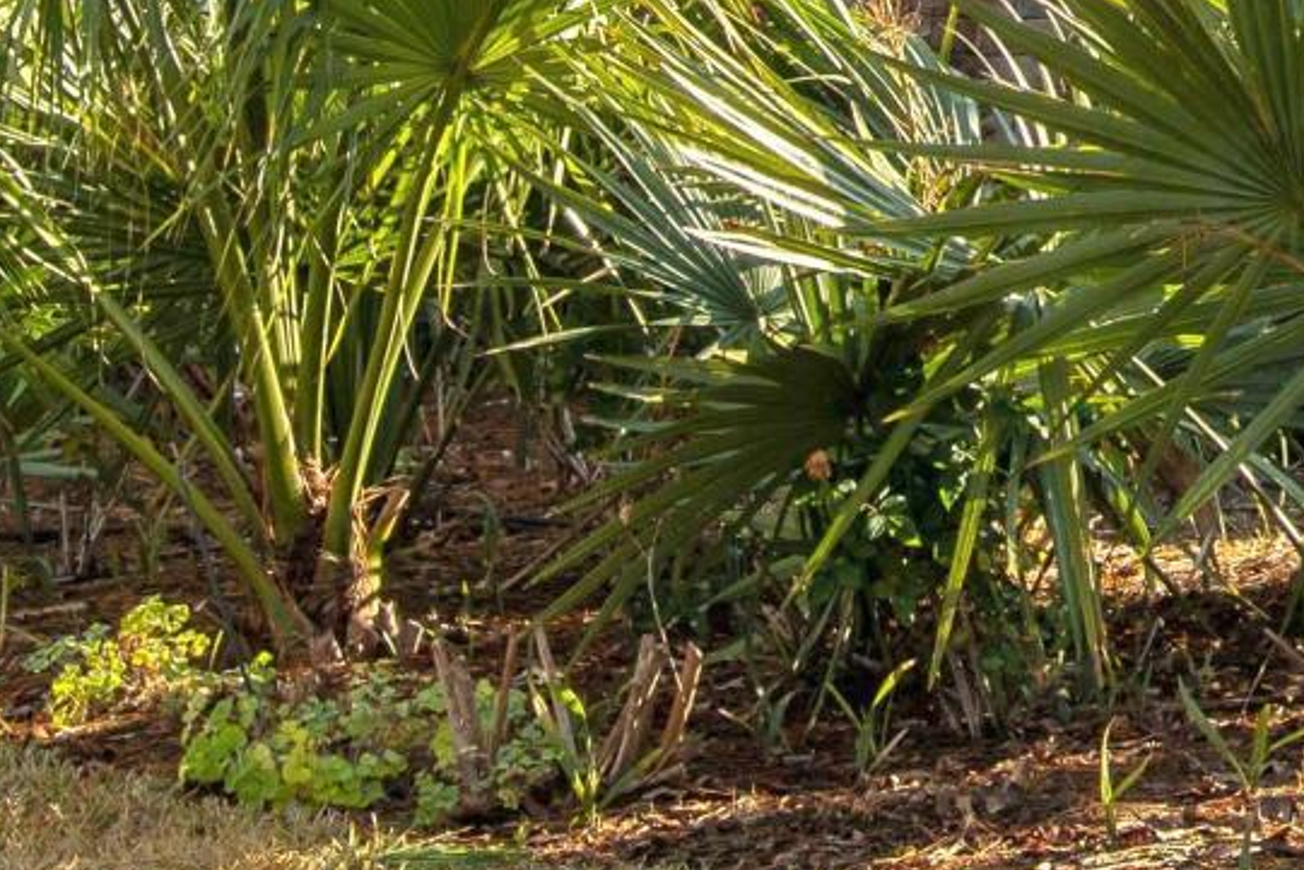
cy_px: -694
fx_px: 4819
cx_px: 1999
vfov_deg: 9.8
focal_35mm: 133
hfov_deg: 14.3
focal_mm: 24
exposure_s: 1/125
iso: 100
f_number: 8
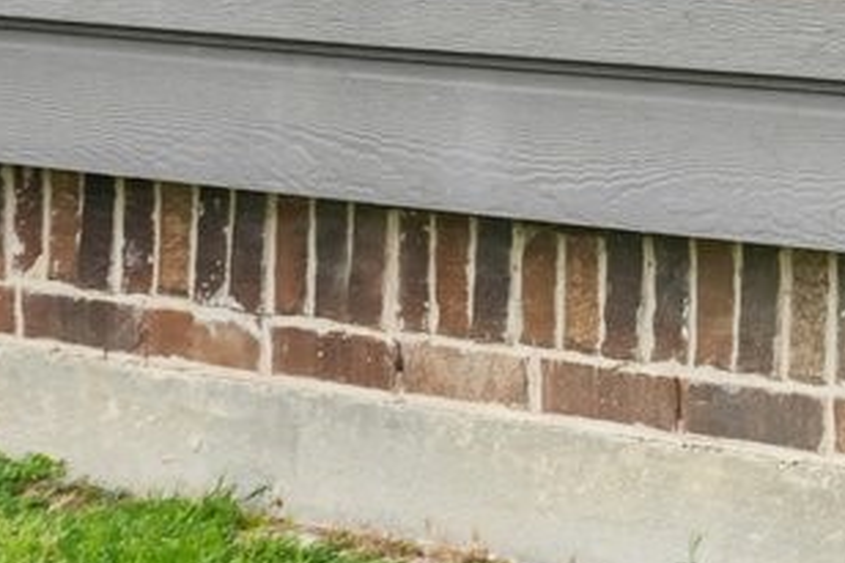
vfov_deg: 6.9
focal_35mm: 193
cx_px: 2006
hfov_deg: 9.5
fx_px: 4528
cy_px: -485
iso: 100
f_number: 8
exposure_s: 1/40
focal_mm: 29
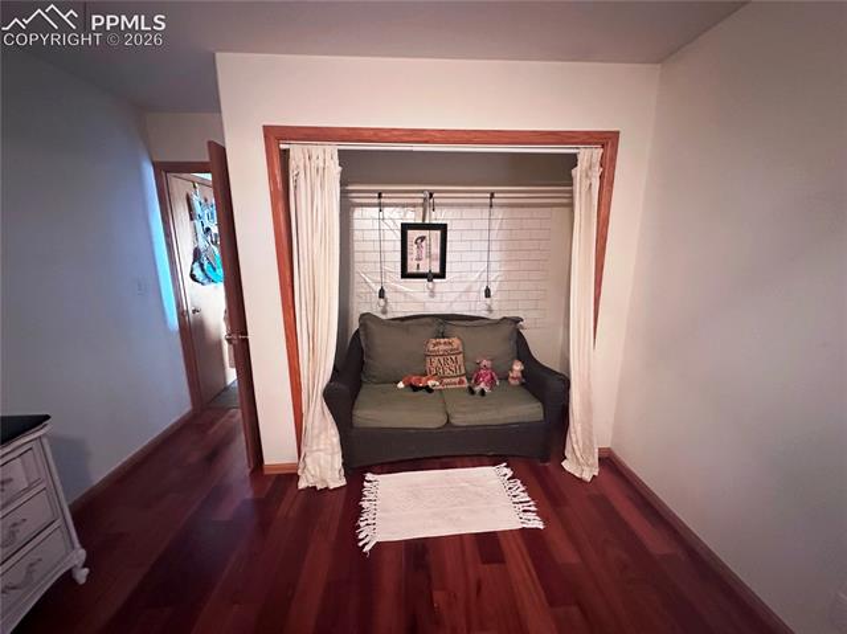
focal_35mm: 14
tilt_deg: -12.6
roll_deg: +0.3
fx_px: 342
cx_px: 424
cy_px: 317
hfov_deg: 102.1
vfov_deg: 85.6
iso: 1250
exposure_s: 1/40
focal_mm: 2.22
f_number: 2.2
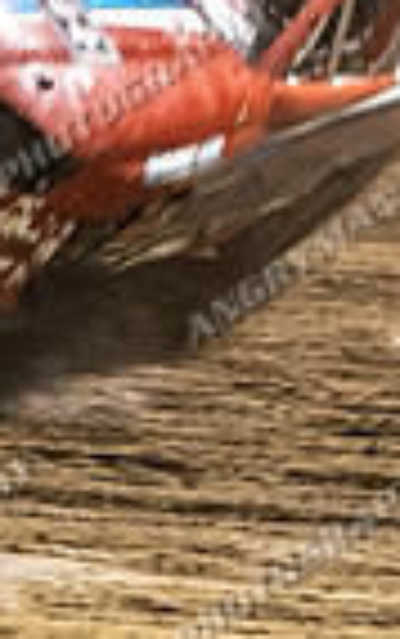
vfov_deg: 4.4
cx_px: 315
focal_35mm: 478
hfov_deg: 2.8
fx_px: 8320
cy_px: -52
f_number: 2.8
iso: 1600
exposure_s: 1/160
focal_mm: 115
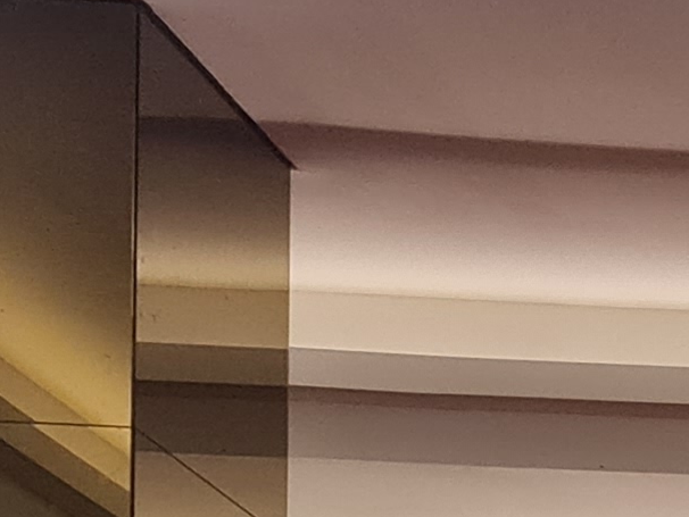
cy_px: 1392
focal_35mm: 165
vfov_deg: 8.1
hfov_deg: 10.4
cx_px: 1653
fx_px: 3285
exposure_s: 1/50
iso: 250
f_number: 1.8
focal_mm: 7
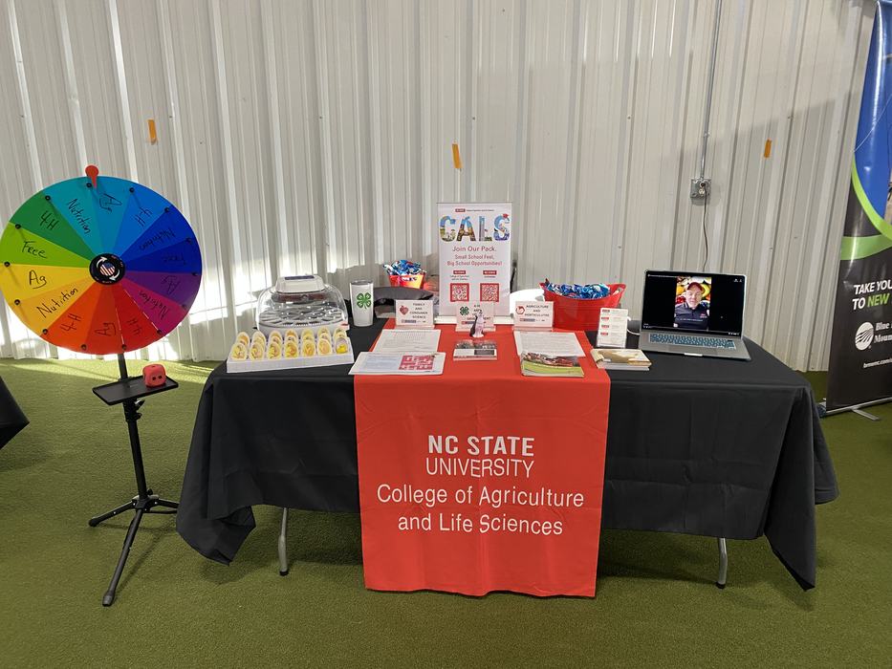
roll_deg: -0.7
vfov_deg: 53.1
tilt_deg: -16.2
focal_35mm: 26
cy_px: 334
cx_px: 446
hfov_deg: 67.3
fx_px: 670
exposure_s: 1/77
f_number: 1.8
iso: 125
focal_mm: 4.25
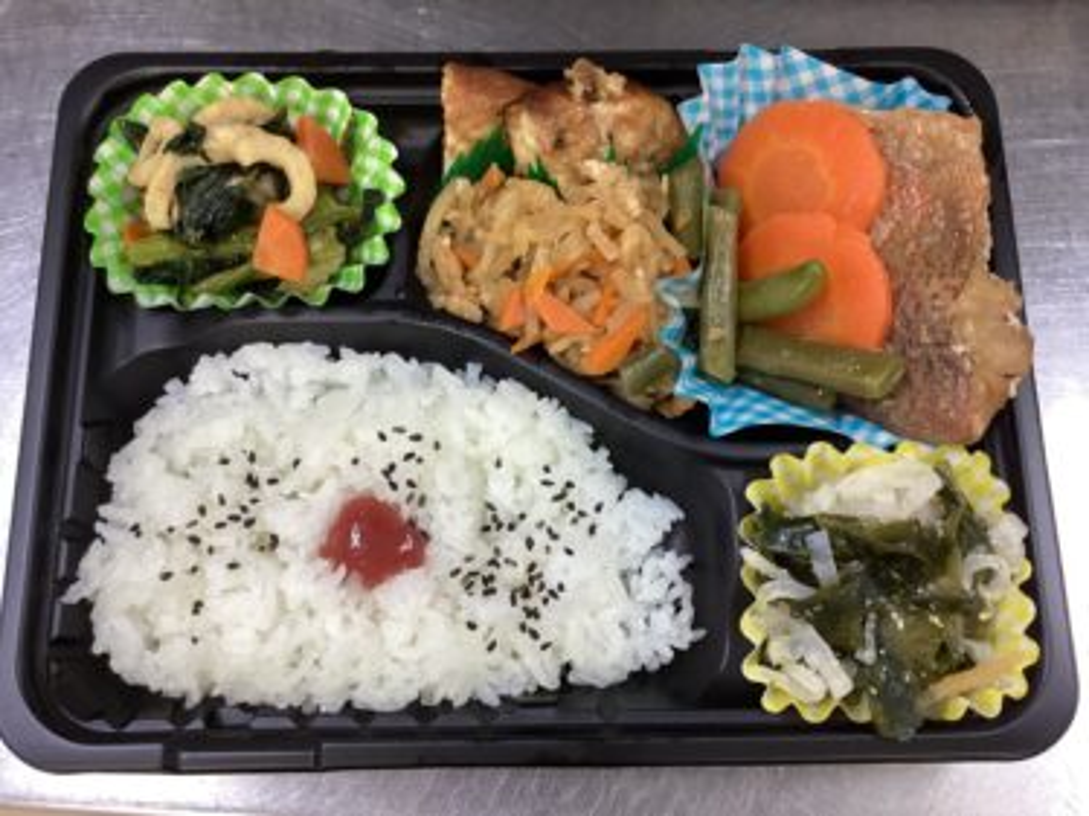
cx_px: 544
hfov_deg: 58.4
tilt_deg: -76.0
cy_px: 408
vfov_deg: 45.4
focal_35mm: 31
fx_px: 975
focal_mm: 3.3
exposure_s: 1/50
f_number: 2.4
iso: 160
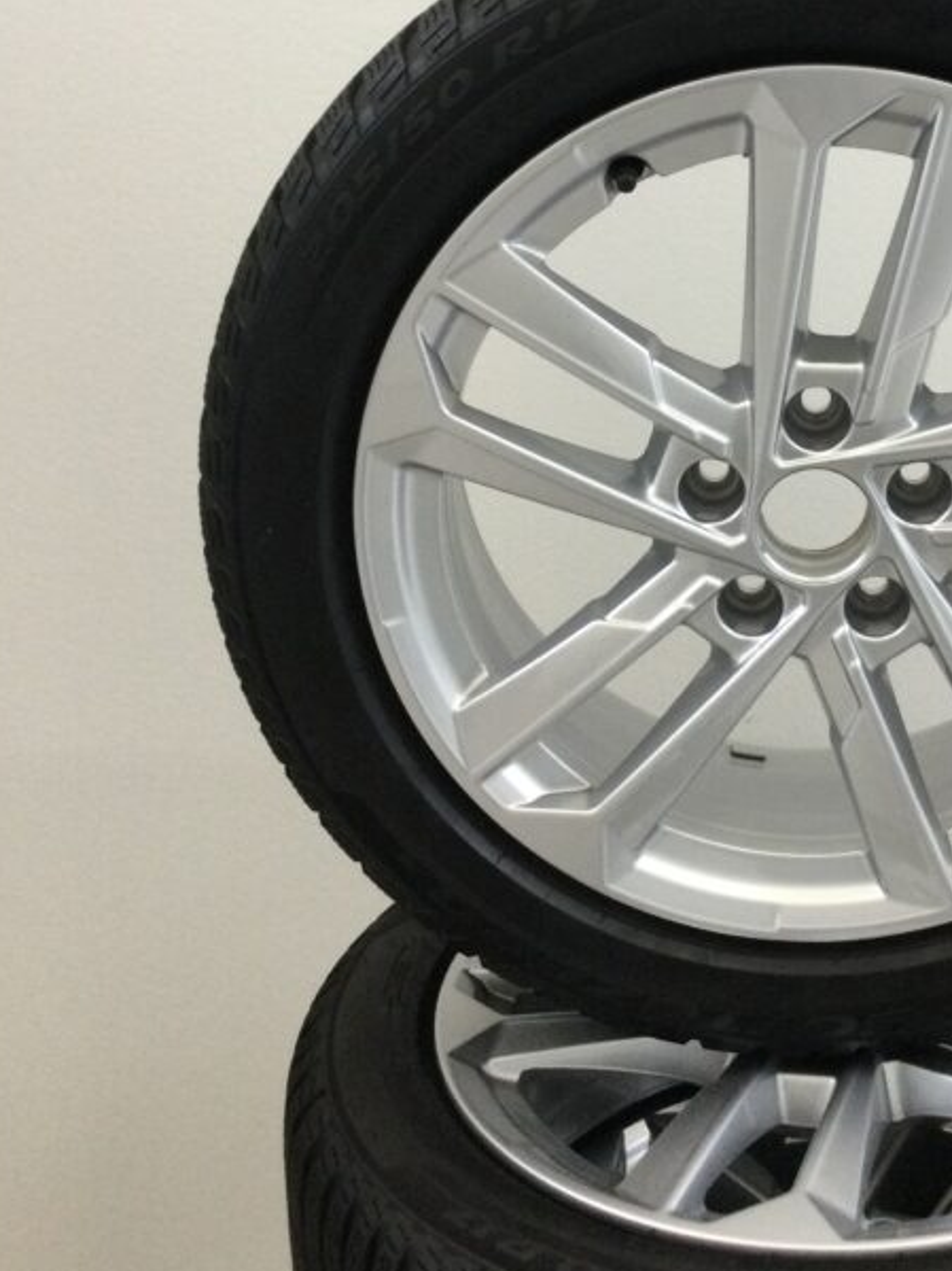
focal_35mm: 53
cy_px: 369
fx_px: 1944
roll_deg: +2.4
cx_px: 791
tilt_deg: -14.3
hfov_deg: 26.9
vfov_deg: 35.6
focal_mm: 3.3
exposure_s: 1/33
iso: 64
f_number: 2.4
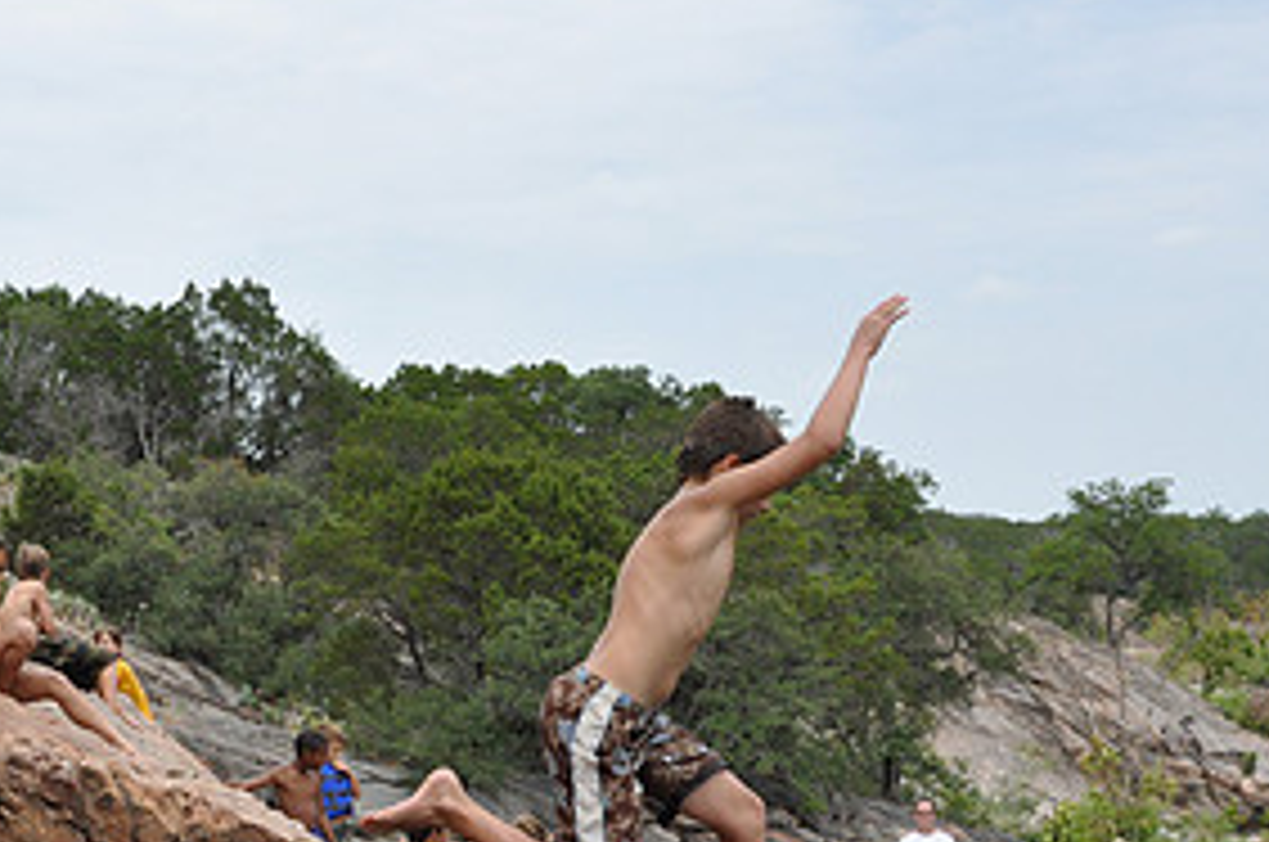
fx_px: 2604
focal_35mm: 74
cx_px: 405
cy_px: 727
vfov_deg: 18.1
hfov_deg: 27.2
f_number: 7.1
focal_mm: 24
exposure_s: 1/2000
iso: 640
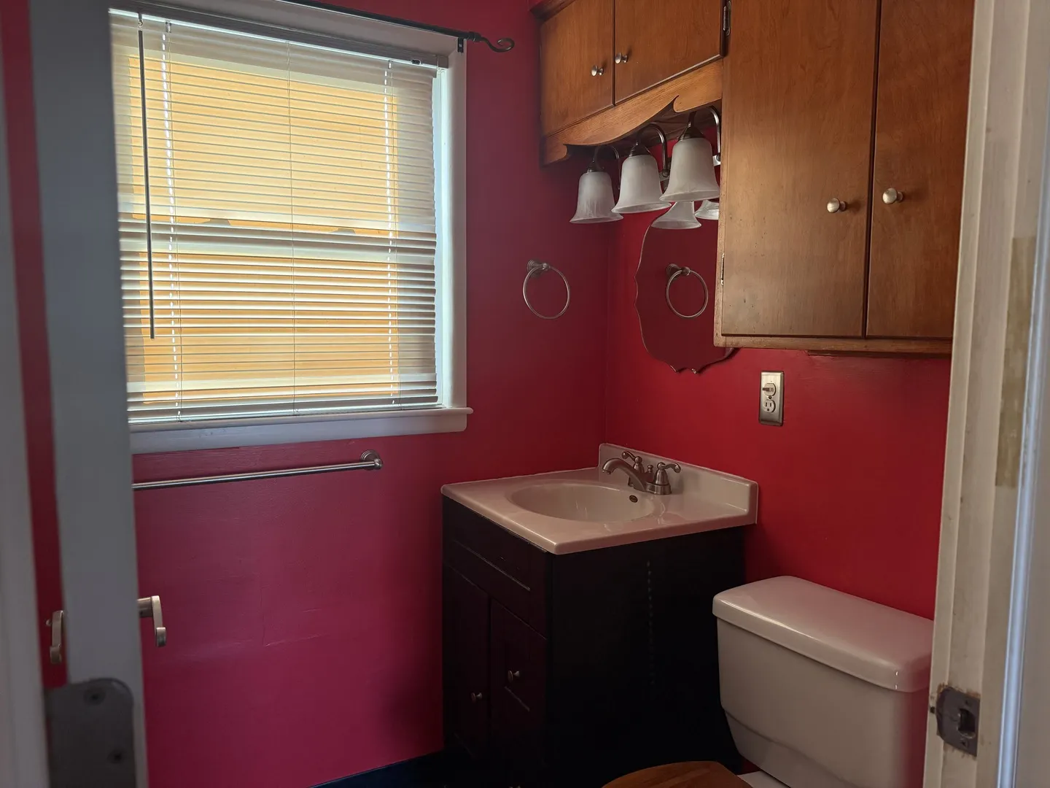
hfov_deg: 71.6
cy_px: 394
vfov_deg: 56.8
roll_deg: -0.4
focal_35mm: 24
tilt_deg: -4.2
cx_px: 525
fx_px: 728
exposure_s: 1/60
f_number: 1.78
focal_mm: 6.76
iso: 250
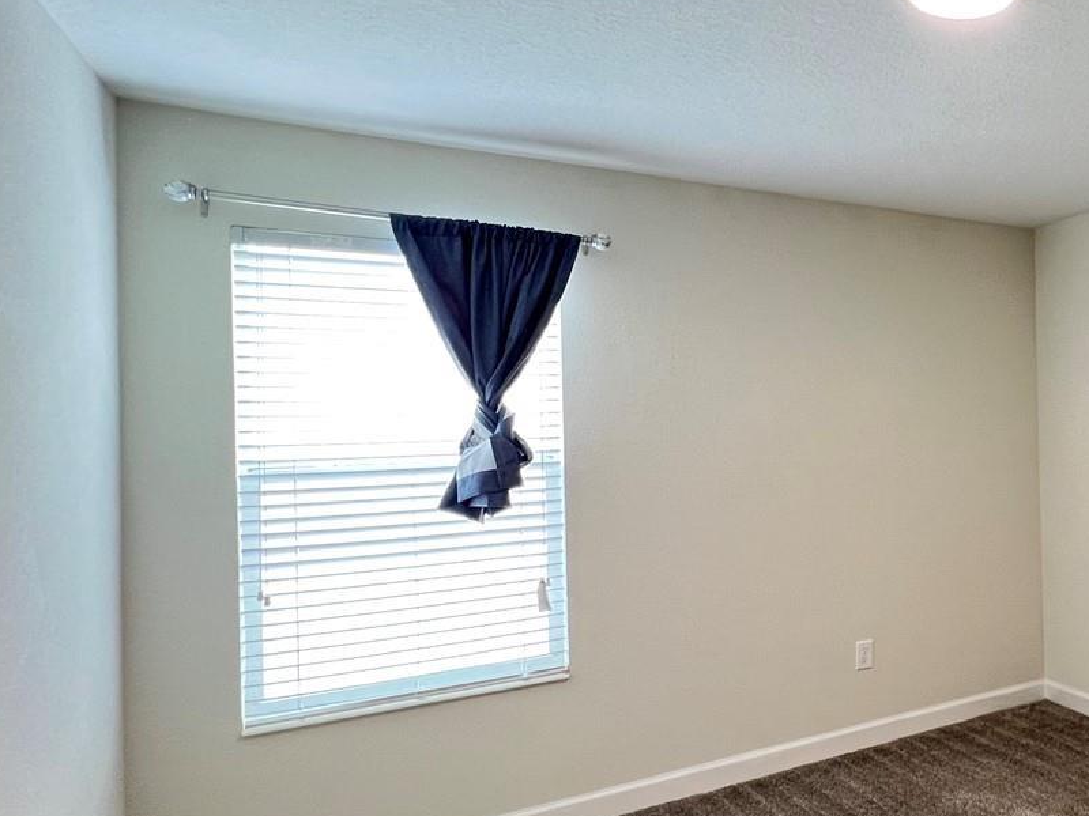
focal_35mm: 26
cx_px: 1029
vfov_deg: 53.1
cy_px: 412
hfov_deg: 55.7
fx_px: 818
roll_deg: +1.7
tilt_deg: +0.6
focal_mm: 1.57
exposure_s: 1/60
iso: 250
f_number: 1.8
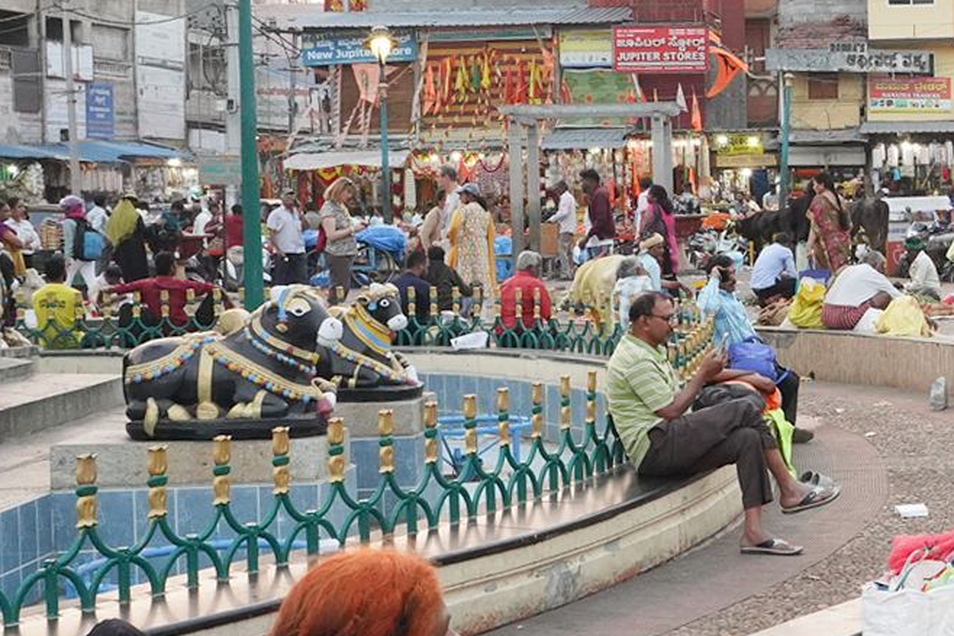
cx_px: 1132
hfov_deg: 25.1
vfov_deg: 18.6
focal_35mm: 73
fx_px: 1935
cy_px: 203
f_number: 13
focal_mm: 24
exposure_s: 1/80
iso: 3200
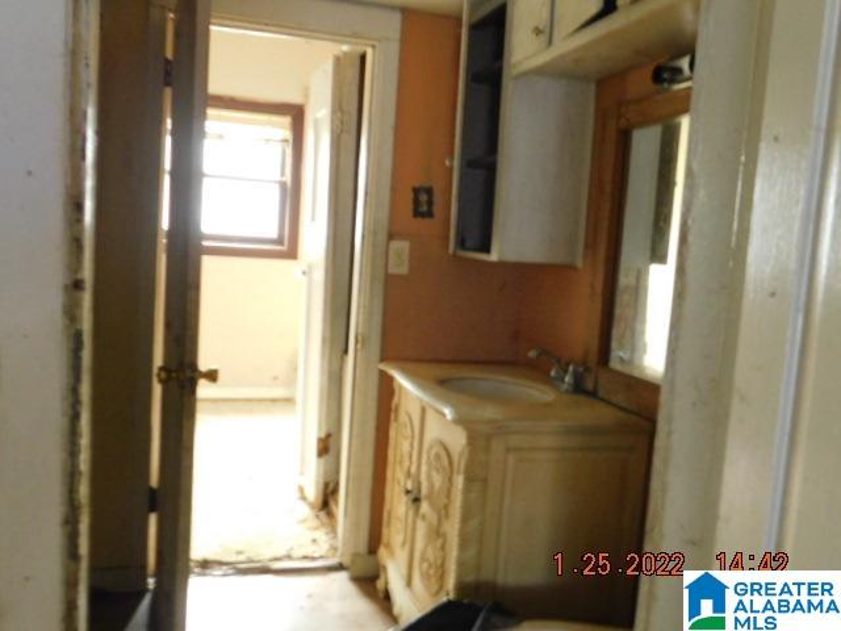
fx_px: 729
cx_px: 420
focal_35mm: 30
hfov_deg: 60.0
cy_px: 316
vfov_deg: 46.8
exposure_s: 1/8
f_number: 3.2
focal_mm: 5.3
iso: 640
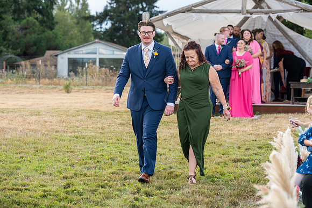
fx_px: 849
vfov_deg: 14.0
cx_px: 156
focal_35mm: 98
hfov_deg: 20.8
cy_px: 104
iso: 400
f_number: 4.5
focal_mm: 98
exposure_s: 1/640
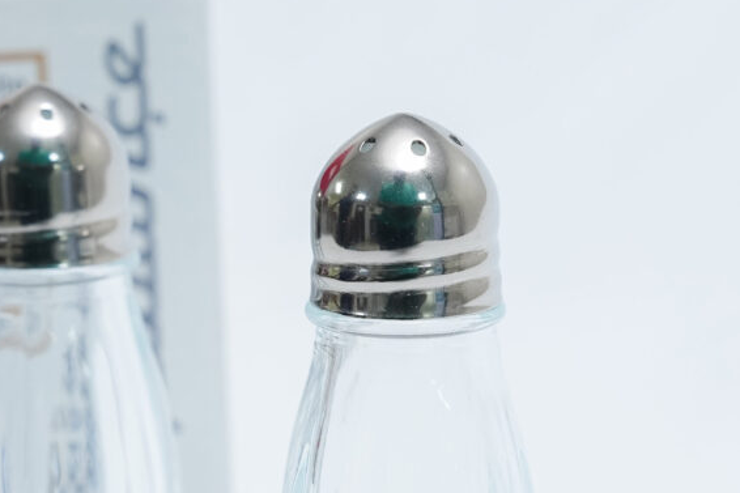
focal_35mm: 120
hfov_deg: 17.1
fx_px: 2466
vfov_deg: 11.4
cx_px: 316
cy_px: 277
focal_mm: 65
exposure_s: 1/125
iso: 2500
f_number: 10
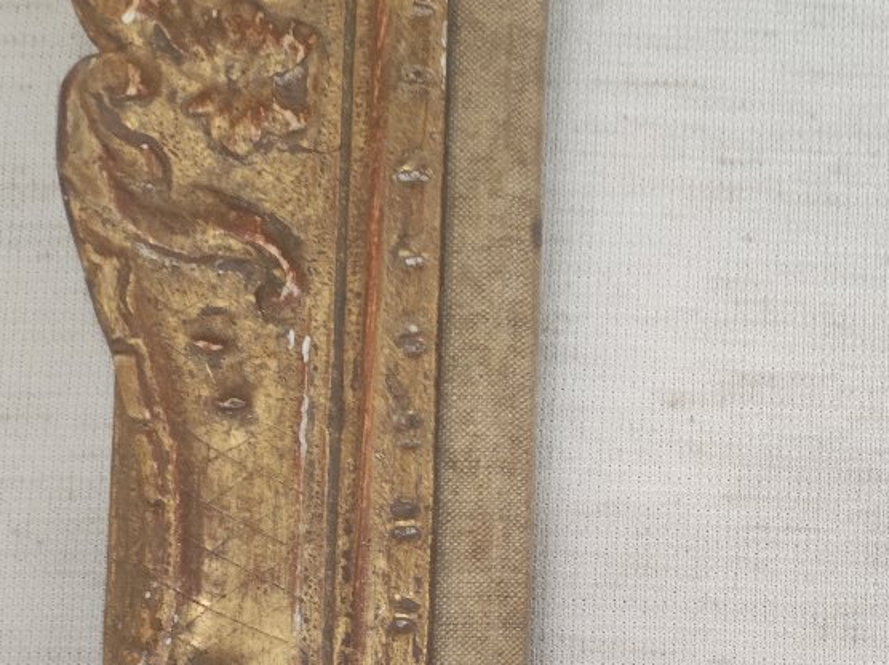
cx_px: 884
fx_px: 1386
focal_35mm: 54
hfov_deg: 32.7
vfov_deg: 25.3
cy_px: 705
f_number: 1.79
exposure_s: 1/33
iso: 842
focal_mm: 4.7
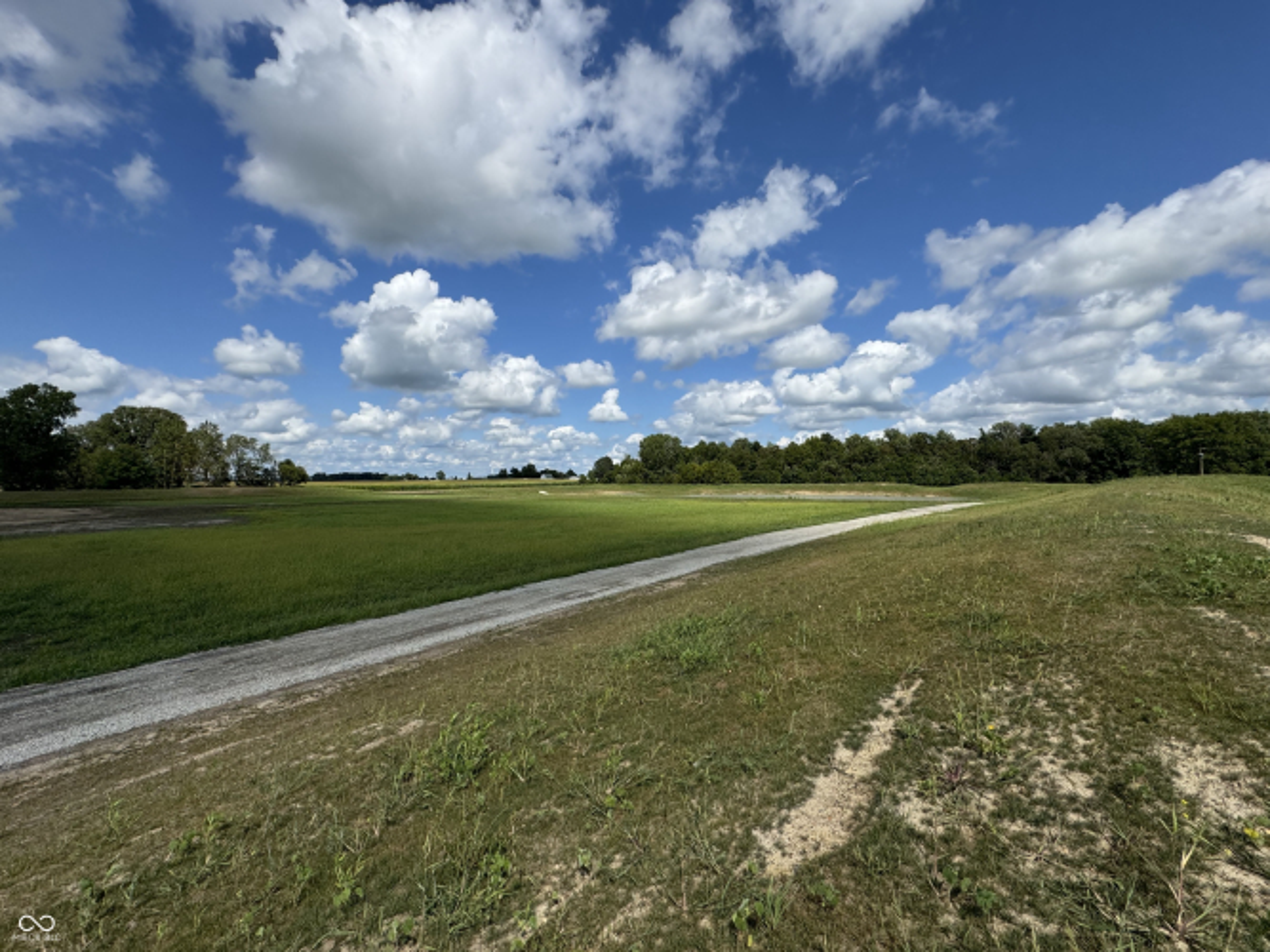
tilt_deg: +0.5
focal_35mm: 14
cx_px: 635
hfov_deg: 102.1
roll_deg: -0.1
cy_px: 476
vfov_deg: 85.7
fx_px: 514
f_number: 2.2
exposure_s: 1/3906
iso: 50
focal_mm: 2.22
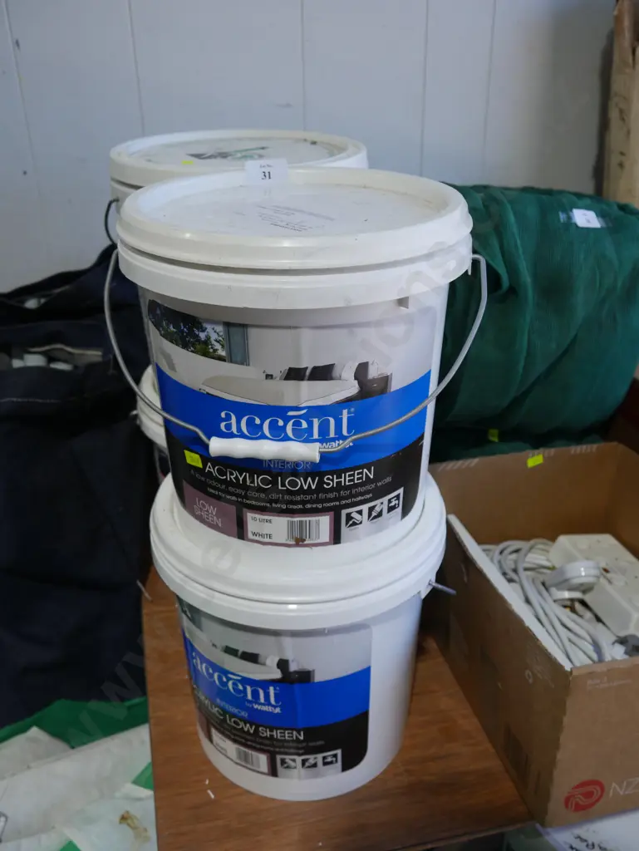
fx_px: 787
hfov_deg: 44.2
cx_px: 320
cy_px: 426
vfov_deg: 56.8
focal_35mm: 32
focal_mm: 16
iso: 200
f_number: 4
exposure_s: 1/125
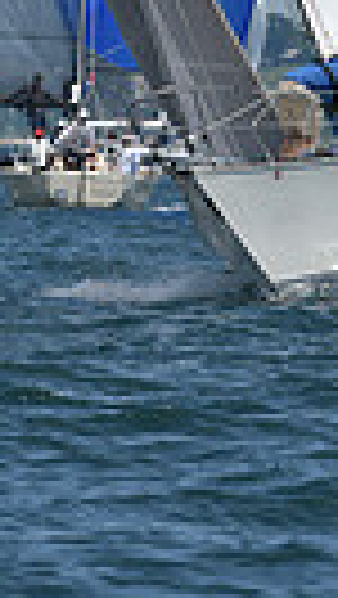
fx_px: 18829
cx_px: 187
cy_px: -211
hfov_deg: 1.0
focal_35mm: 1184
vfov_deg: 1.8
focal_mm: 260
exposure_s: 1/1600
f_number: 8
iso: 320
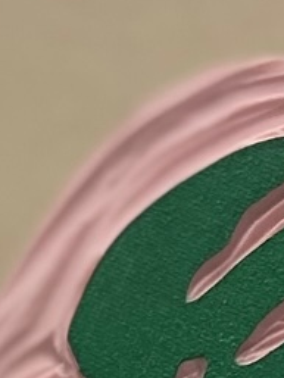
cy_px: 1366
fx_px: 2230
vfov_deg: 7.6
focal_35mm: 204
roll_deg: +5.3
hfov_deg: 6.9
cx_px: -394
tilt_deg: -42.0
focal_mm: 4.25
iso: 64
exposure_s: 1/120
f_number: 1.8
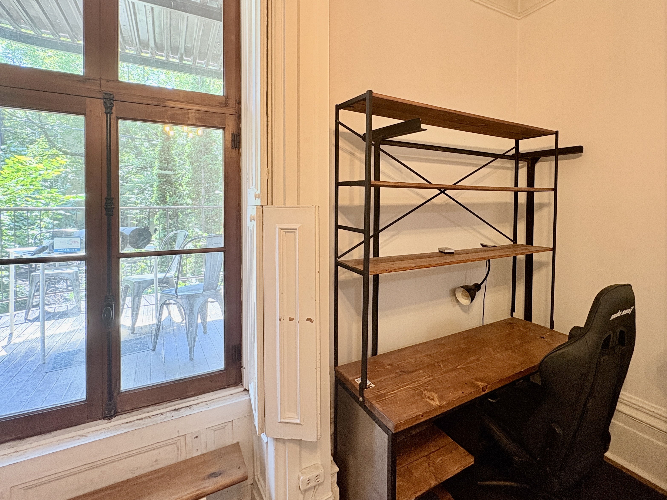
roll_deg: +0.9
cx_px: 371
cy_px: 212
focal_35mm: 18
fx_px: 347
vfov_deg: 71.2
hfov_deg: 87.4
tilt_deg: +0.2
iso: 250
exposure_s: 1/60
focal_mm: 2.22
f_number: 2.2
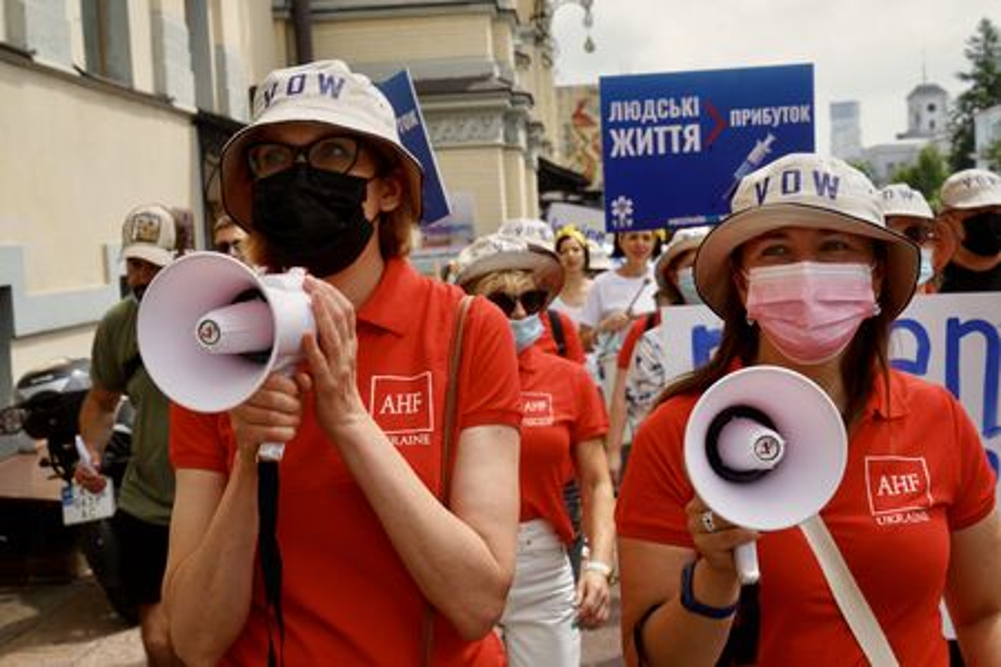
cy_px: 334
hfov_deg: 37.5
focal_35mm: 53
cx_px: 500
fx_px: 1474
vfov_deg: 25.5
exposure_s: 1/160
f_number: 10
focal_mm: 53
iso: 100
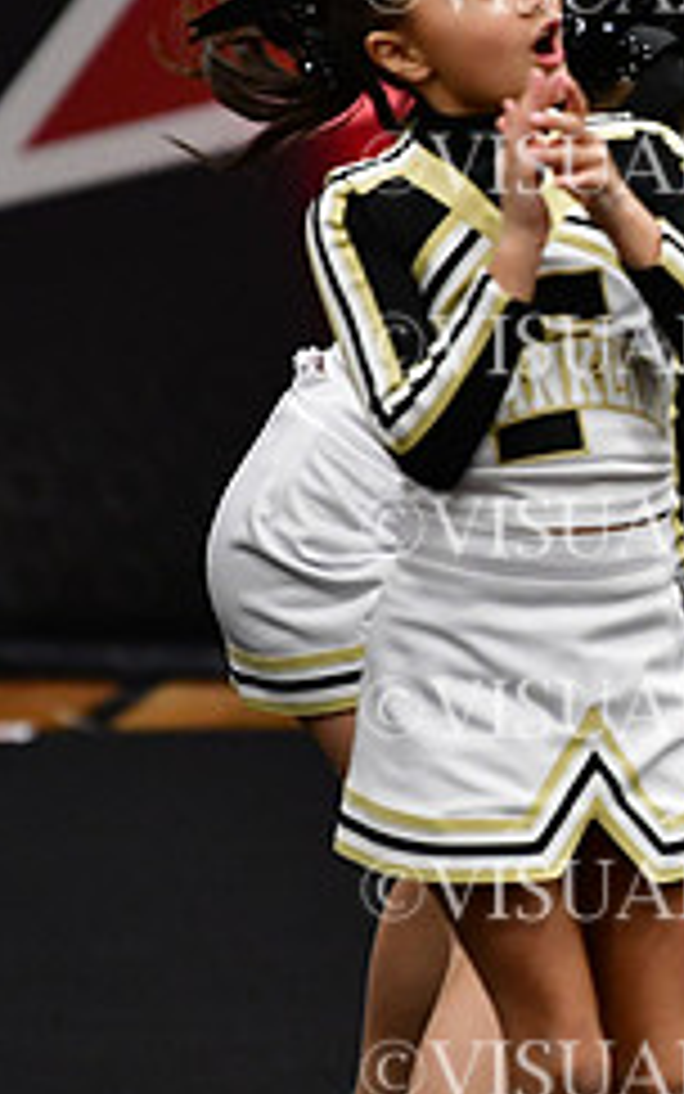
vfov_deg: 2.9
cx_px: 1012
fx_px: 21790
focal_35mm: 731
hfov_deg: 1.8
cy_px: 254
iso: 4000
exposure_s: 1/800
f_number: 2.8
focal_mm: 200
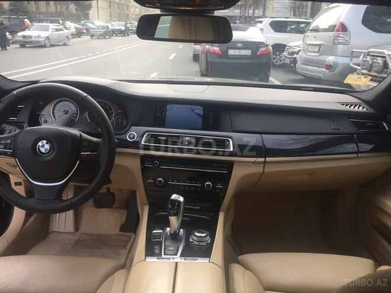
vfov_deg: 48.2
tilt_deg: -20.9
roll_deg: -1.8
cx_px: 196
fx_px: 328
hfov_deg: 61.7
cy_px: 146
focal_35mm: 29
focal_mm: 4.15
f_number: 2.2
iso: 32
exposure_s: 1/162
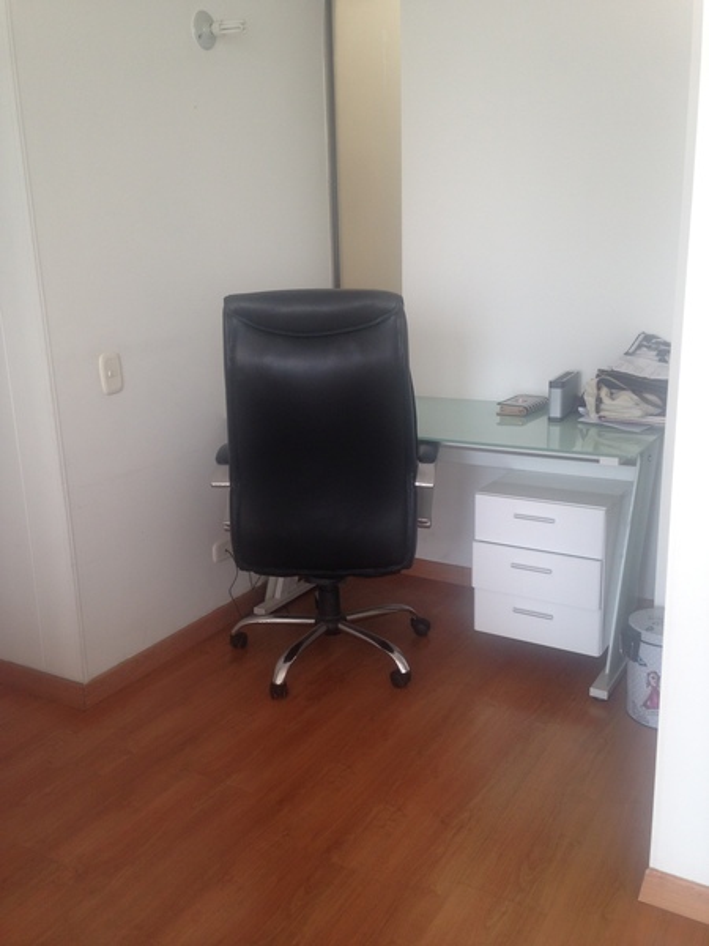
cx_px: 354
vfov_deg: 55.4
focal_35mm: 33
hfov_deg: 42.9
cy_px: 473
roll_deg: +0.6
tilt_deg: -15.3
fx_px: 901
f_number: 2.4
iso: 80
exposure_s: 1/120
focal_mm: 4.12
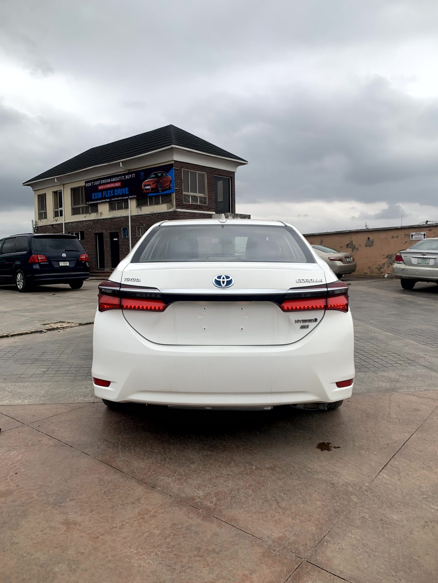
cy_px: 292
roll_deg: -0.5
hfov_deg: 53.1
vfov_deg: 67.3
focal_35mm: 26
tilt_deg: -3.7
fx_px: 438
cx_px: 219
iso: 25
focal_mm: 4.25
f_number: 1.8
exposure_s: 1/2755
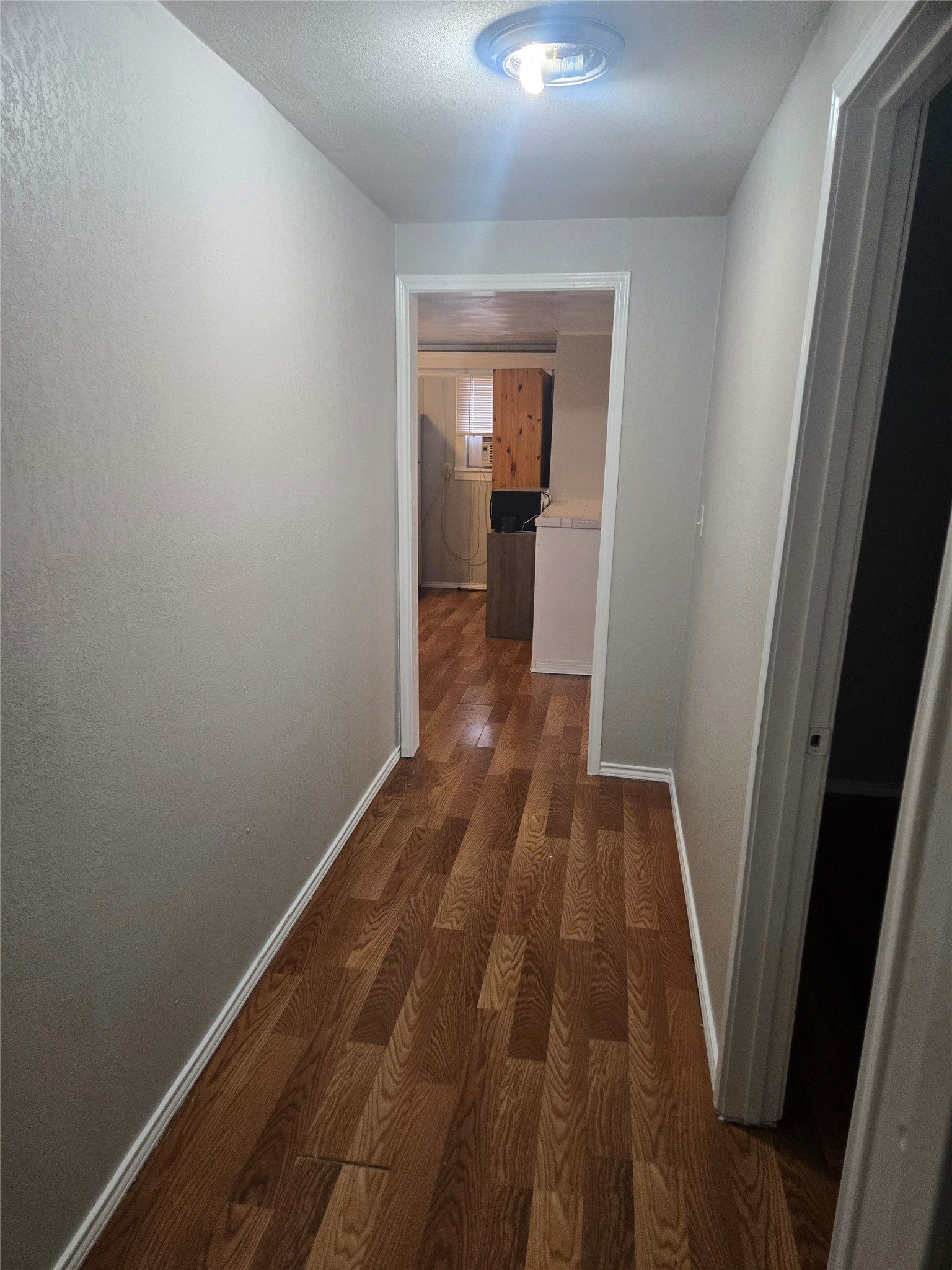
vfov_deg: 73.9
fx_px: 843
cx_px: 476
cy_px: 635
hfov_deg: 58.9
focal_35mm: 23
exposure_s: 1/120
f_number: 1.8
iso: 250
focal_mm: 5.4
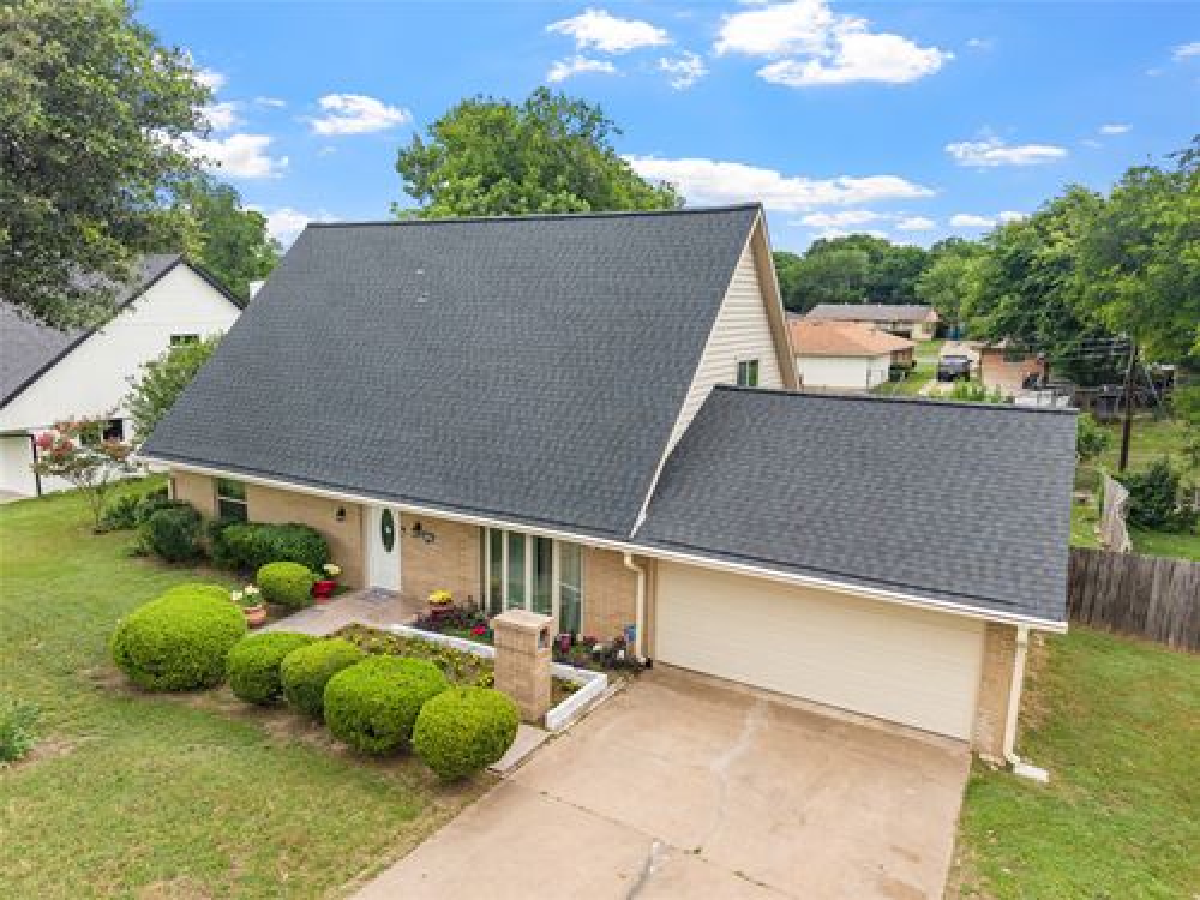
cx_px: 600
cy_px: 450
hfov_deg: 71.6
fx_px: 832
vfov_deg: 56.8
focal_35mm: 24
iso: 400
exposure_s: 1/2500
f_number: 1.8
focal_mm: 8.67
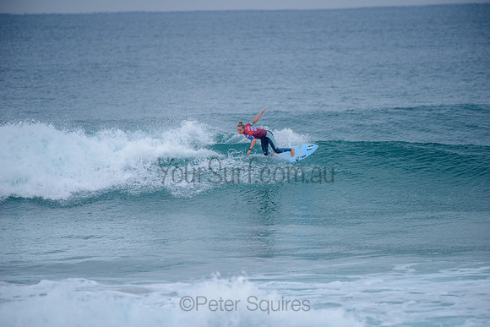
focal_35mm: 500
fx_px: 6808
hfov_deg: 4.1
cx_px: 245
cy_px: 164
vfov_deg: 2.8
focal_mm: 500
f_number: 5.6
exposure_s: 1/2000
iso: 500
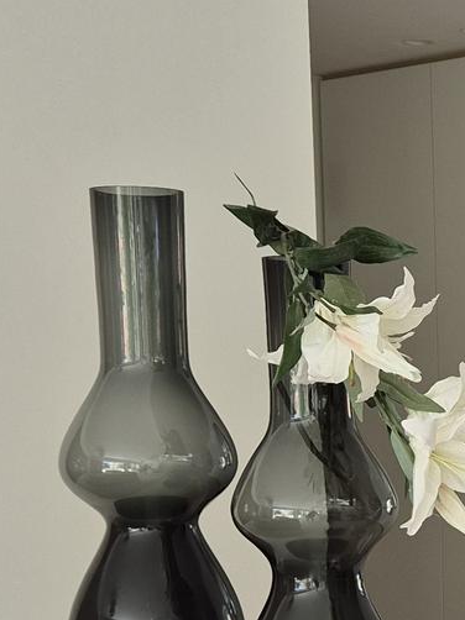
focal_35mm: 88
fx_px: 1577
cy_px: 513
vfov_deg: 21.9
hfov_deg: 15.7
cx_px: 646
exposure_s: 1/180
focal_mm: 5.4
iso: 80
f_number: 1.8
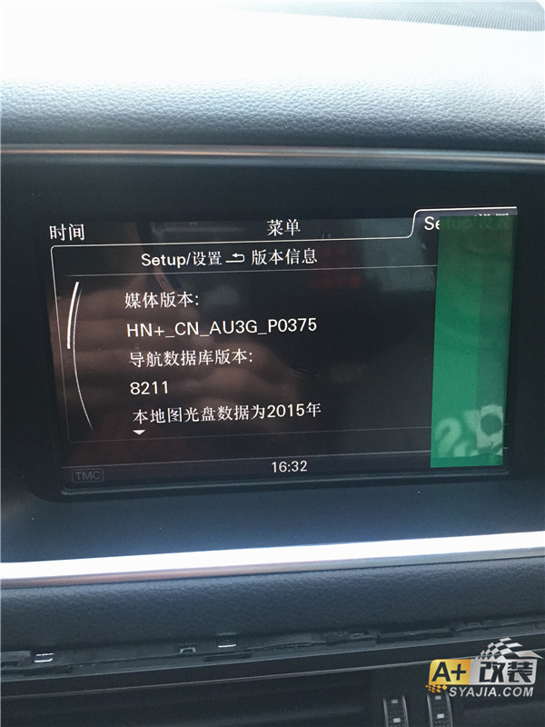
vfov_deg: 61.7
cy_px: 364
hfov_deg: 48.2
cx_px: 272
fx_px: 609
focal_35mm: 29
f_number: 2.2
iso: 160
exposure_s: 1/30
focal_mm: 4.15
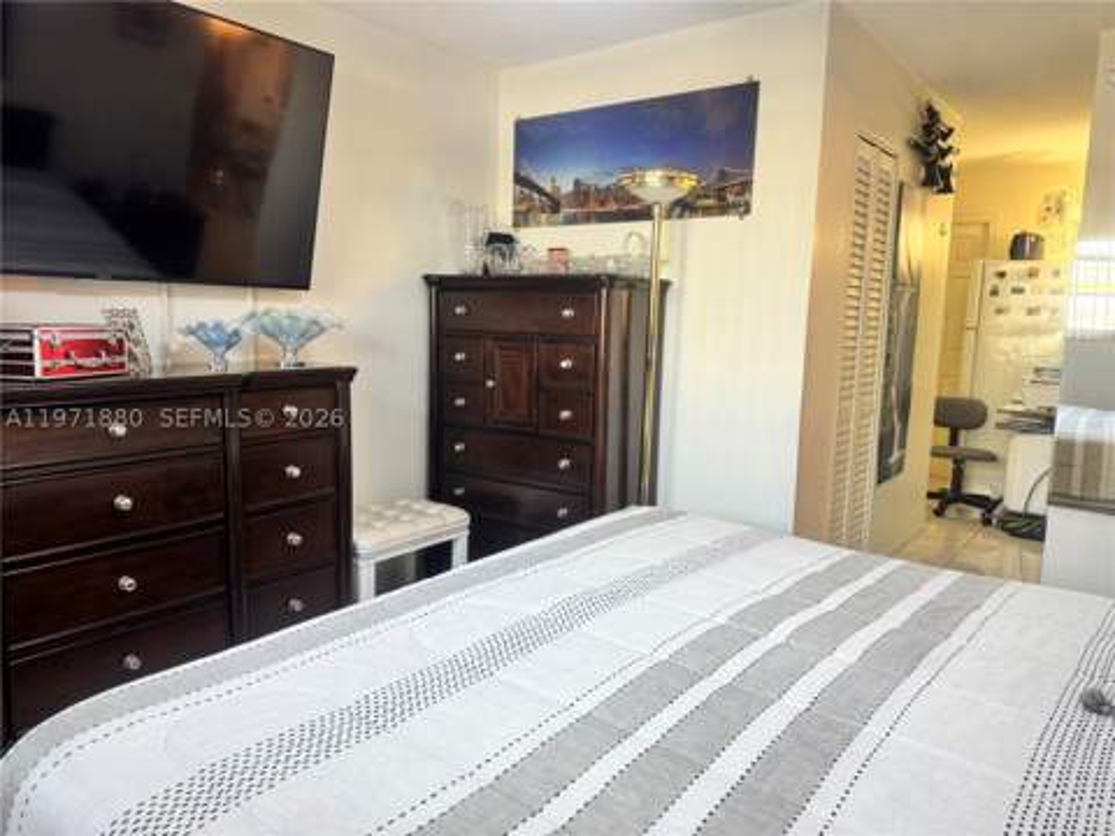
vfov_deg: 56.8
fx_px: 773
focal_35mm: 24
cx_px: 558
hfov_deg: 71.6
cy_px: 418
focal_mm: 6.76
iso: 160
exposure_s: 1/120
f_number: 1.78
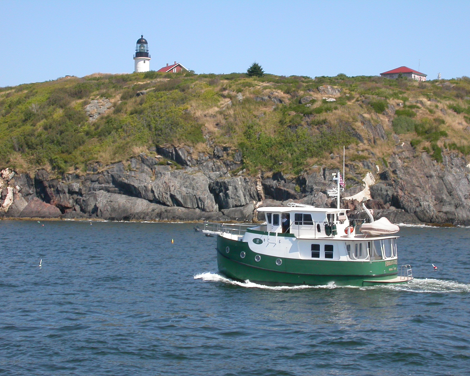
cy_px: 191
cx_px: 246
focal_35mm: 85
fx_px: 1182
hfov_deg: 22.5
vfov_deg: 18.1
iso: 100
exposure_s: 1/306
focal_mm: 16.7
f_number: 7.2
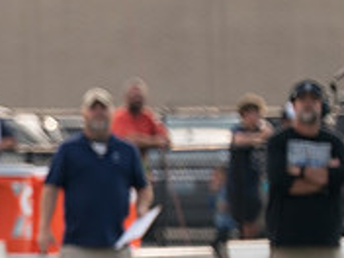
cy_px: 225
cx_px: -282
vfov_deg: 1.4
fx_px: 10534
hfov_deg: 1.9
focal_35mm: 1060
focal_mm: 171
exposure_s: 1/1000
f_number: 2.8
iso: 125
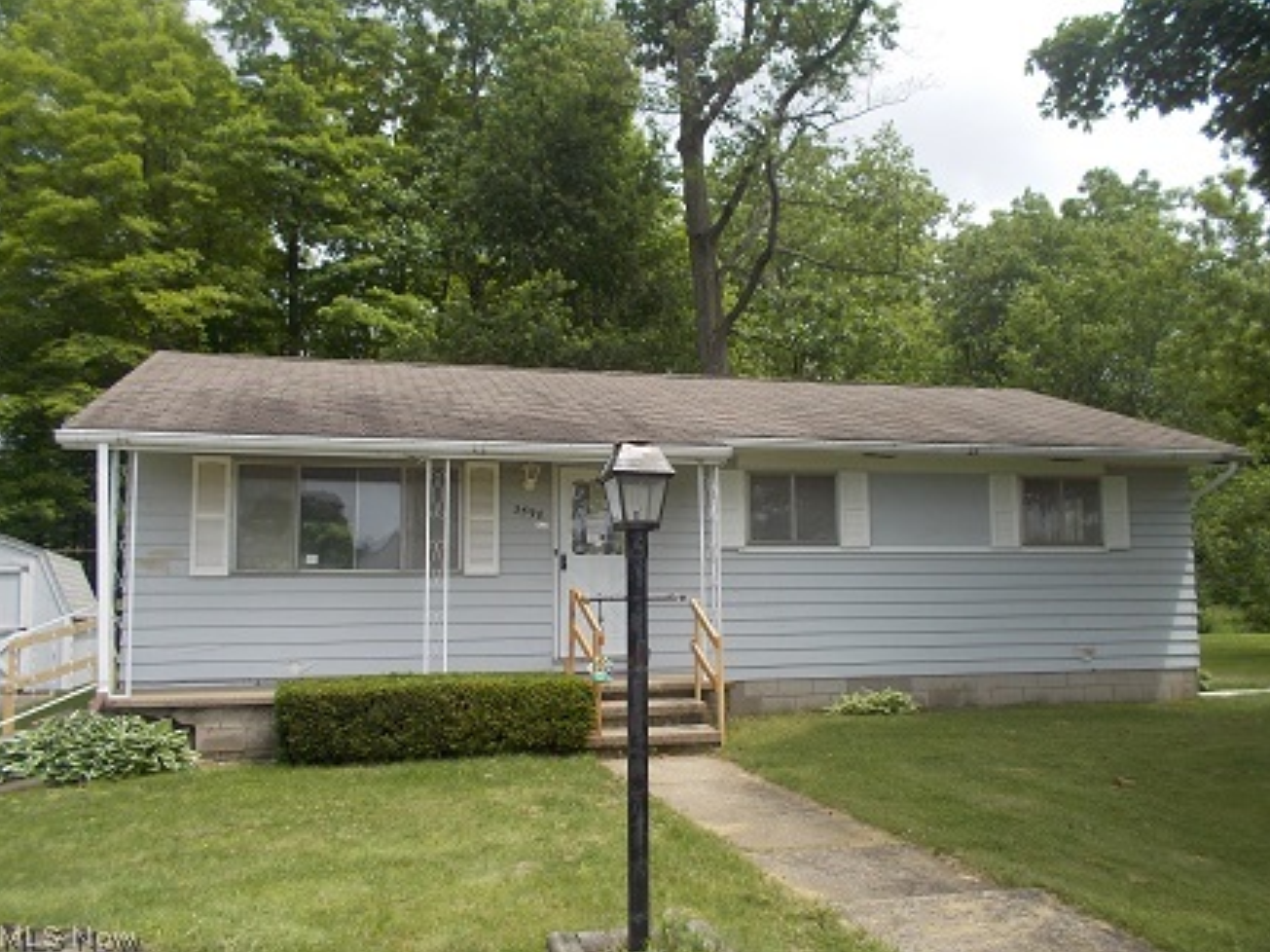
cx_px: 648
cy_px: 466
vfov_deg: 46.8
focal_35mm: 30
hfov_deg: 60.0
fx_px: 1100
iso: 80
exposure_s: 1/500
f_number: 3.3
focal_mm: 4.1
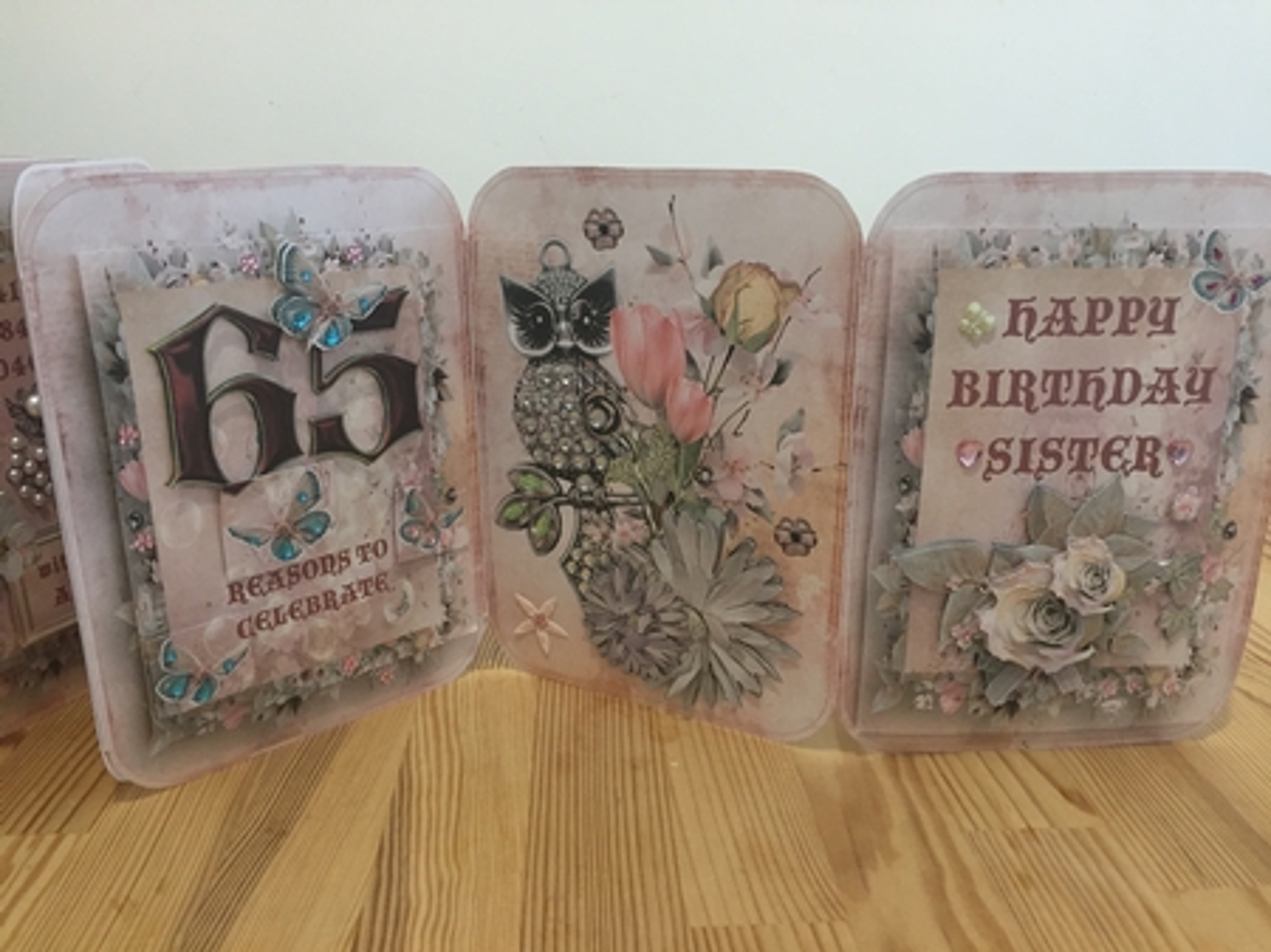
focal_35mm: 29
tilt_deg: -17.7
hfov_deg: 61.7
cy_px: 476
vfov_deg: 48.2
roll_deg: +0.0
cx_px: 636
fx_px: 1064
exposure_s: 1/33
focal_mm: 4.15
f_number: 2.2
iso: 160
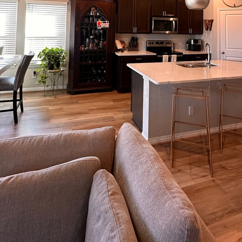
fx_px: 190
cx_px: 126
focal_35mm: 24
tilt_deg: +2.9
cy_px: 20
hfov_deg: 65.0
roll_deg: -2.5
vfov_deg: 55.4
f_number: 2.2
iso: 200
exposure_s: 1/60
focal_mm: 2.22
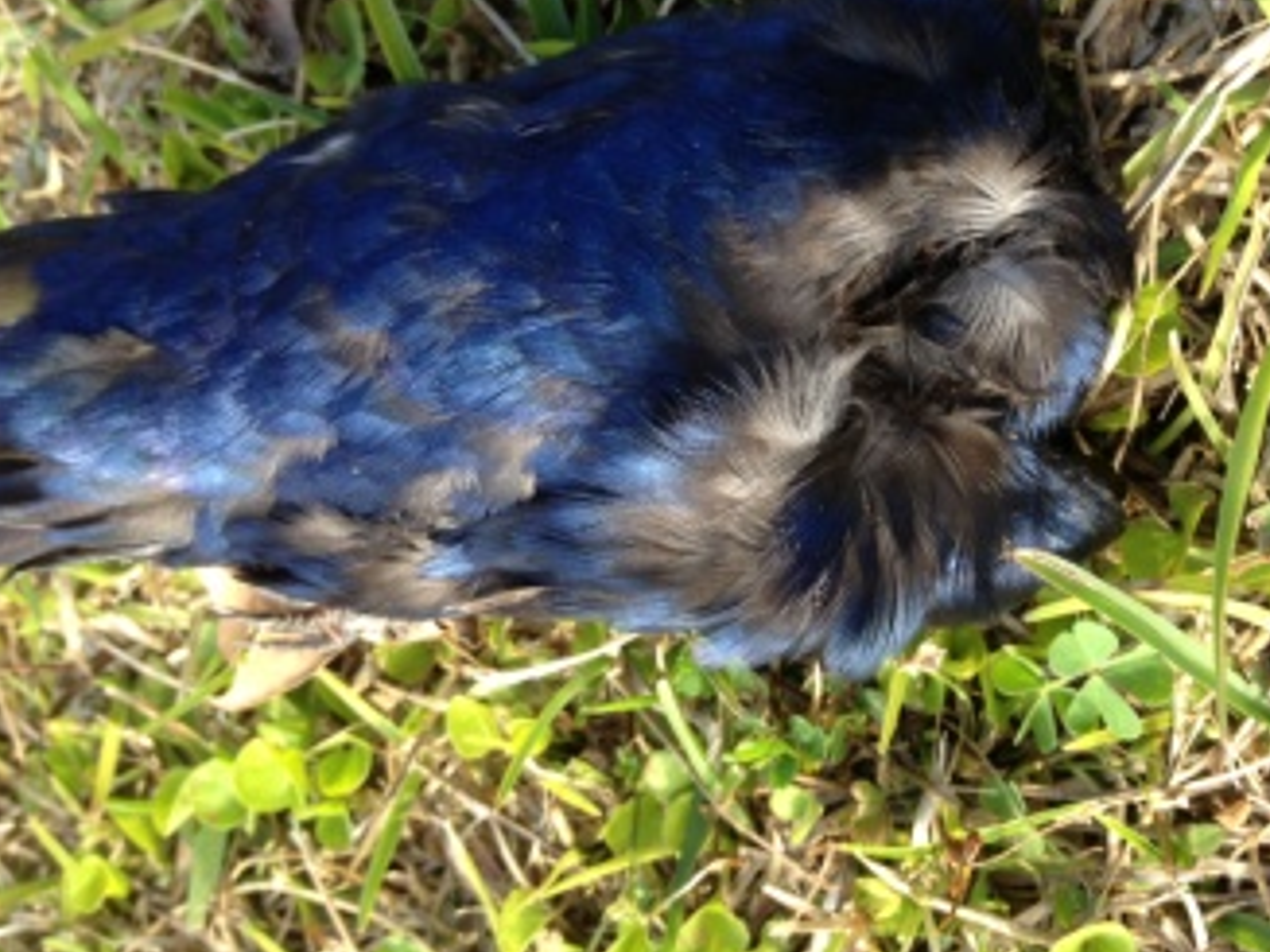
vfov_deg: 30.1
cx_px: 823
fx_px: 1760
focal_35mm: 48
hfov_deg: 39.3
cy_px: 346
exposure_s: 1/142
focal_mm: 4.28
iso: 50
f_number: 2.4
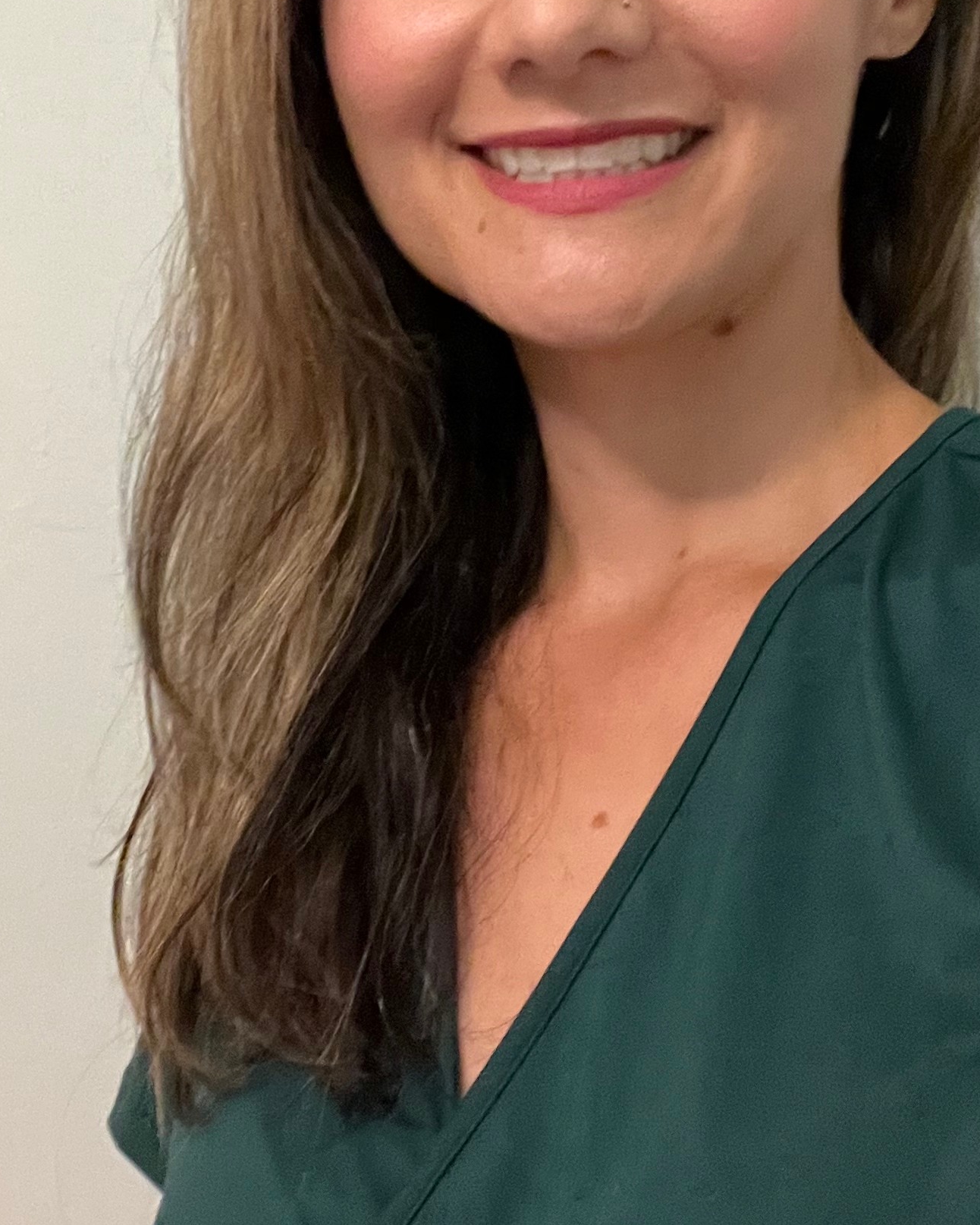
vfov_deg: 33.3
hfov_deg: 27.1
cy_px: 420
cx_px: 479
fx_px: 2030
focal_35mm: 56
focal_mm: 2.71
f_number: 2.2
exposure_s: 1/15
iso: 800
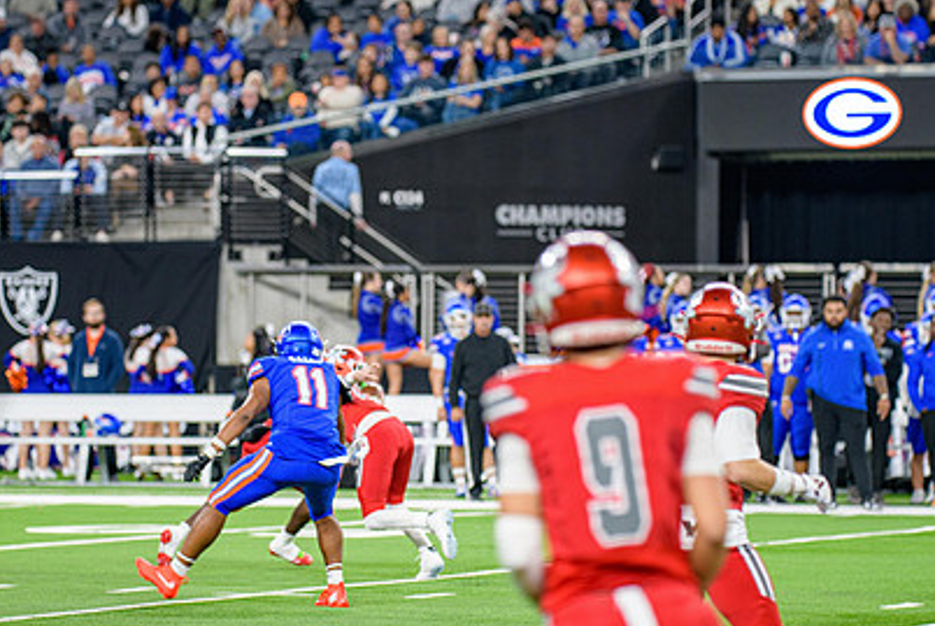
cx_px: 367
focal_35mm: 245
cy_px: 443
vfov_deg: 5.6
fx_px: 6370
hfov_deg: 8.4
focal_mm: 170
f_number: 2.8
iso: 1000
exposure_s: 1/400
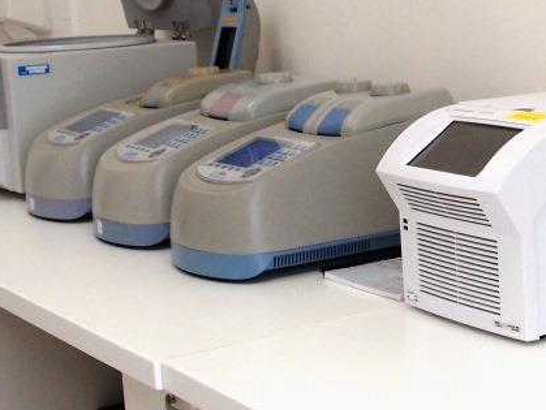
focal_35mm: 83
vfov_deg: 17.8
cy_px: 161
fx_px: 1310
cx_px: 524
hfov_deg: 22.8
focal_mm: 7.41
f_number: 2.5
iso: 100
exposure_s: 1/125
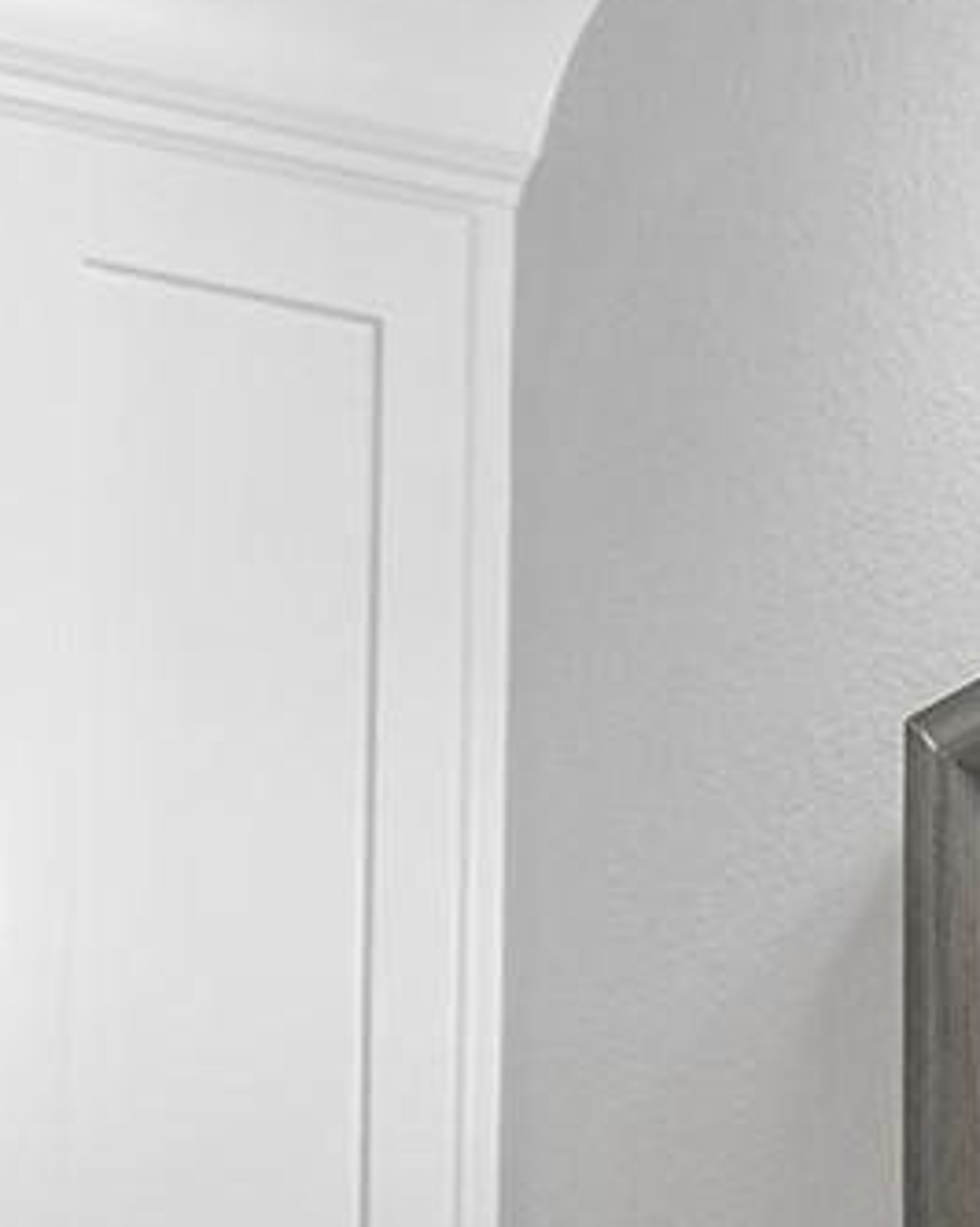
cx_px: -991
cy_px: 2436
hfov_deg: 13.4
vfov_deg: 15.6
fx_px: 3556
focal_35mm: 98
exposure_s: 1/1000
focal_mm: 16
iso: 3200
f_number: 2.8
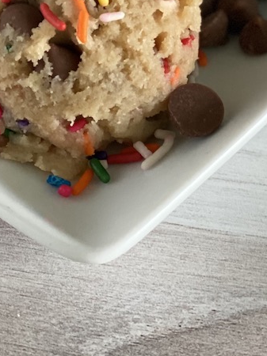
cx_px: 53
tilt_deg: -44.5
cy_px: -61
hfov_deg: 10.0
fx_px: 1524
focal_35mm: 148
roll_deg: -1.7
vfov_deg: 13.0
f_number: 2
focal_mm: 6
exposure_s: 1/67
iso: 250
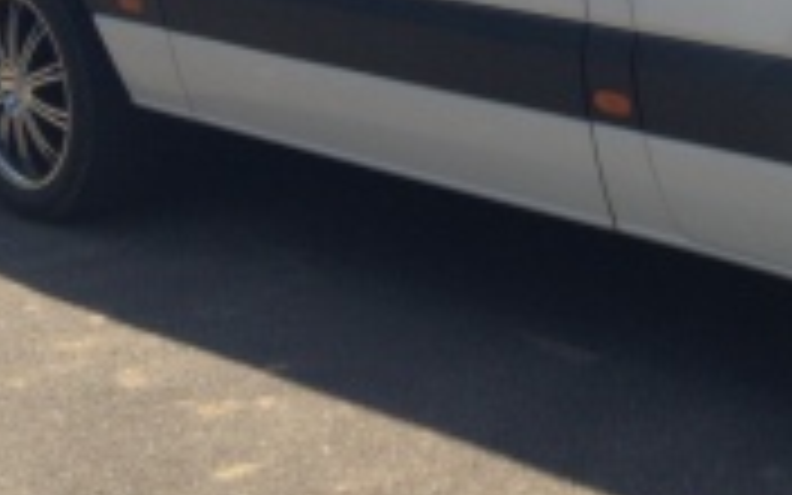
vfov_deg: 11.9
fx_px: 2331
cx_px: 918
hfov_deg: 18.4
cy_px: -90
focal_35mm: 108
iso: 64
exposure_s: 1/812
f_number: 2.4
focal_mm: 4.28
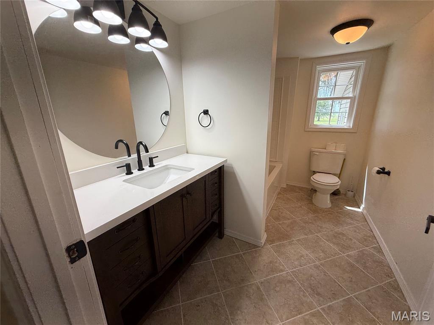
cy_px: 162
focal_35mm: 14
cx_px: 217
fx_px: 176
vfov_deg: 85.7
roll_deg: +0.8
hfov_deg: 102.1
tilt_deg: -15.7
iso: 50
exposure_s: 1/168
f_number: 2.2
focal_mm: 2.22
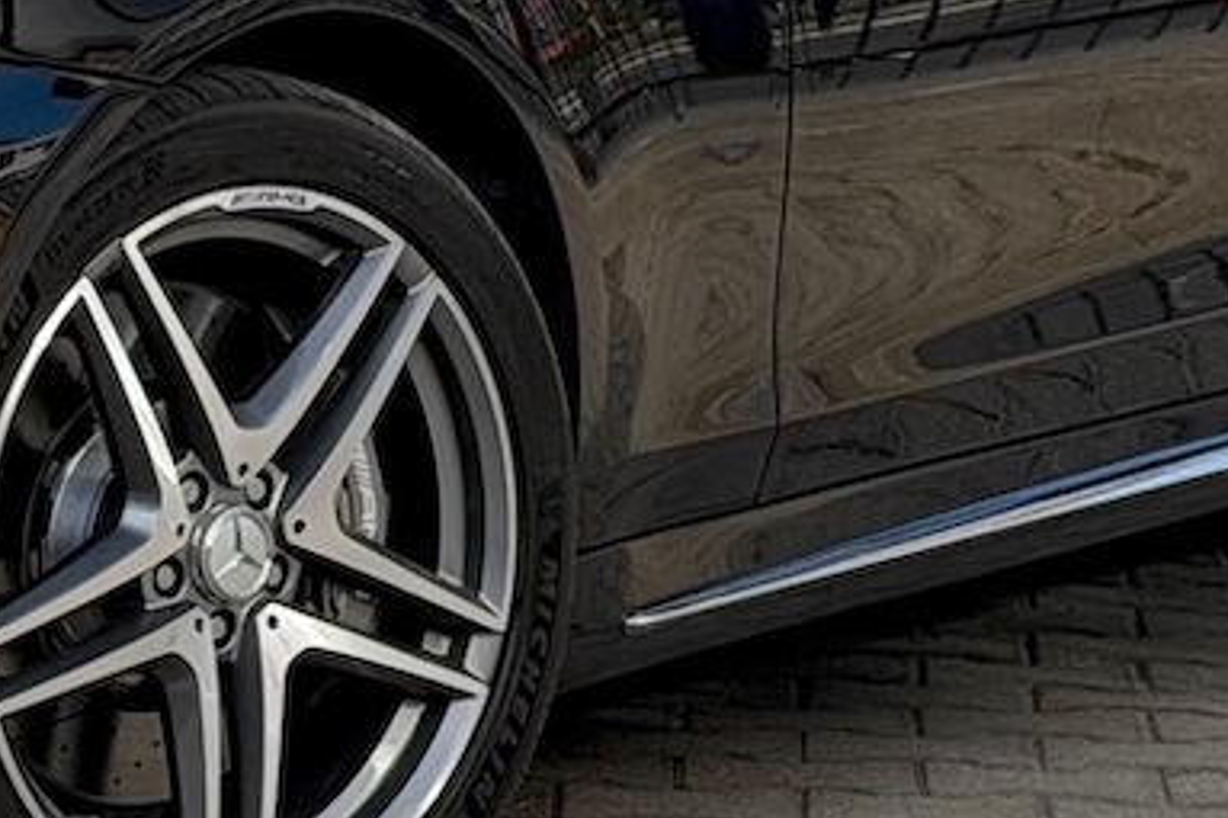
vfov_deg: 7.2
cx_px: 151
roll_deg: -0.6
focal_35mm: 189
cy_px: -77
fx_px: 6444
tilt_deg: -1.8
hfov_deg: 10.8
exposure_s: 1/392
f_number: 1.78
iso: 64
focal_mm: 6.76
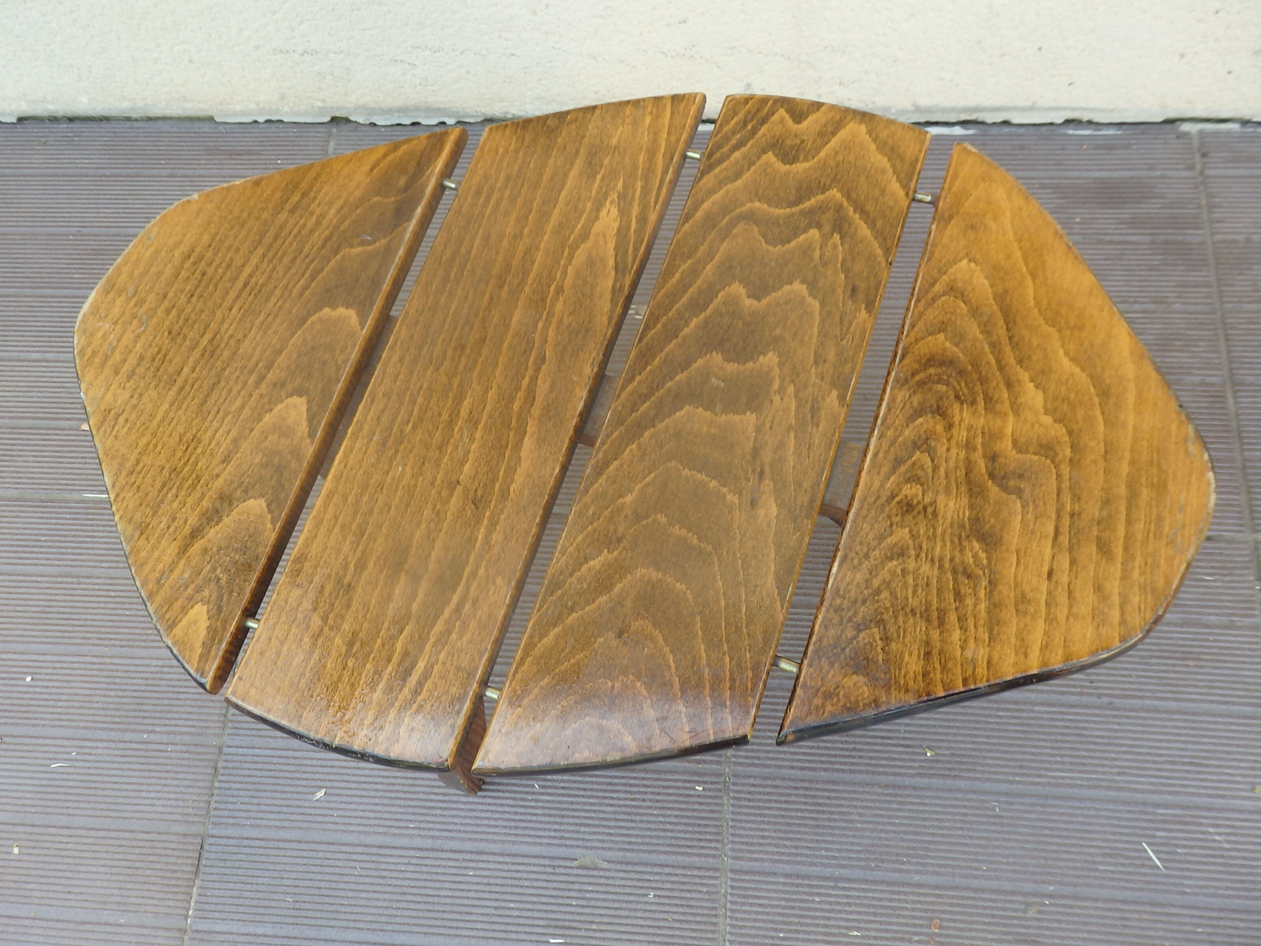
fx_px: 984
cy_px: 473
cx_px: 630
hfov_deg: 65.3
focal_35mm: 27
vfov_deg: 51.4
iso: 125
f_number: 3.2
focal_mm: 5
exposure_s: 1/80
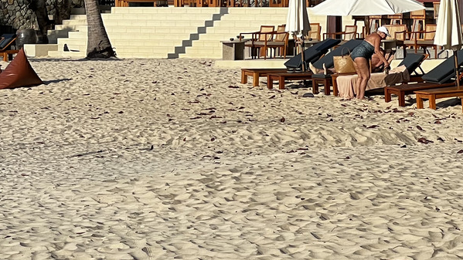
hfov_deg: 9.6
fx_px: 2750
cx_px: 139
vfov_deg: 5.4
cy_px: -89
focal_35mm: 224
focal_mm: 9
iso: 32
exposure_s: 1/612
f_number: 2.8
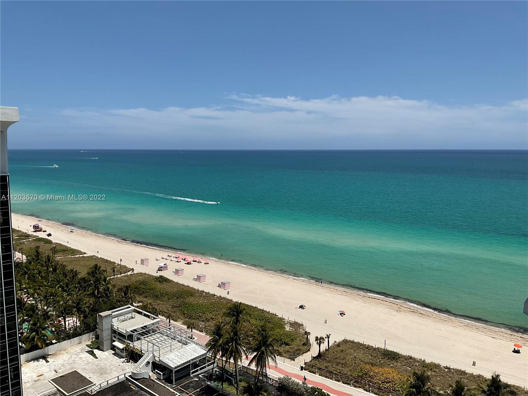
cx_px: 264
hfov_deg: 61.7
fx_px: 442
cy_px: 198
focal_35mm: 29
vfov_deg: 48.2
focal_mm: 3
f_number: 1.8
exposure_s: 1/3788
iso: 20
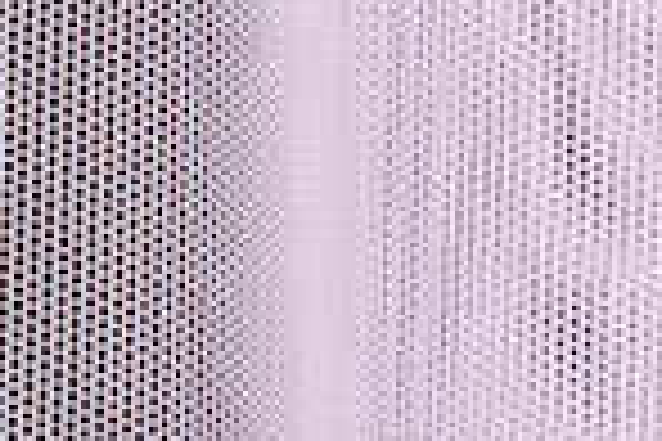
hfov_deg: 2.0
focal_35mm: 1043
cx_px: 1347
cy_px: 747
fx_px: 19178
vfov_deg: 1.3
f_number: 20
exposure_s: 1/200
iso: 200
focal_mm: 170
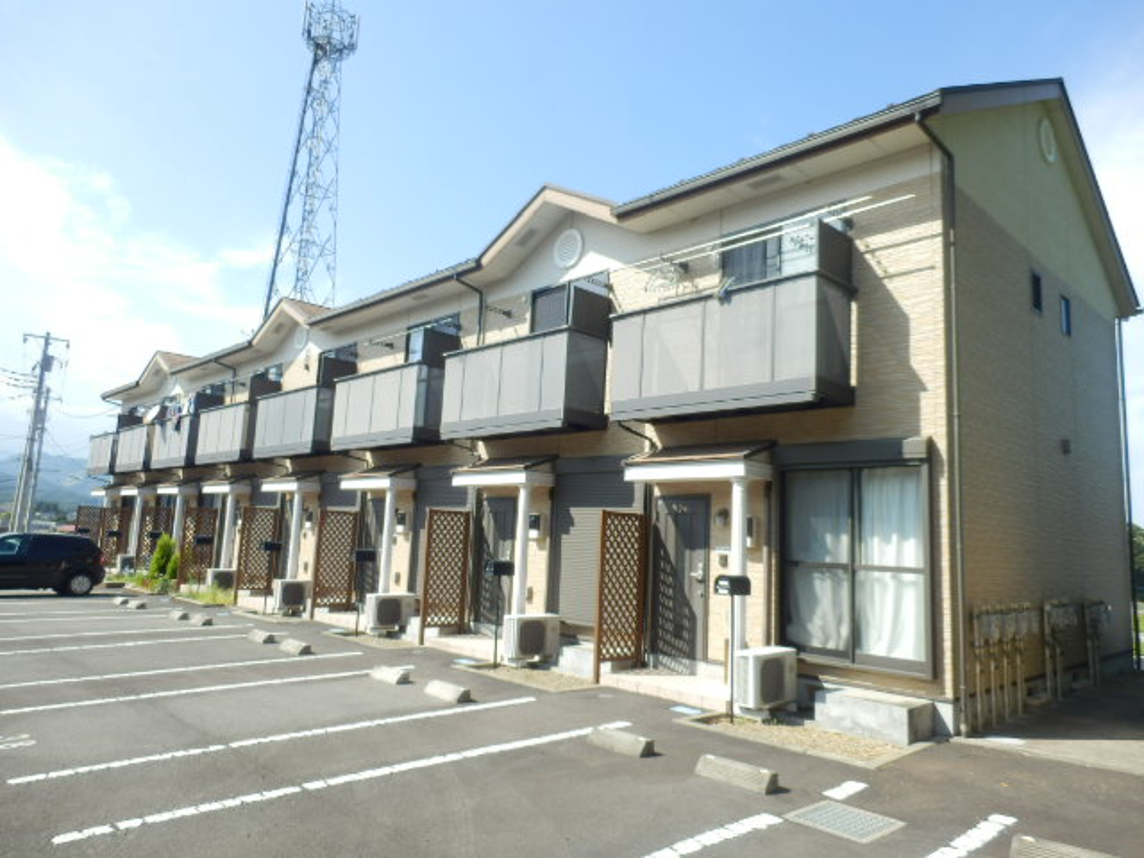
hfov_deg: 71.6
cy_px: 429
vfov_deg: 56.8
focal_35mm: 24
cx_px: 572
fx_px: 793
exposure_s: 1/500
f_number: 3
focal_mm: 4.2
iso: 80
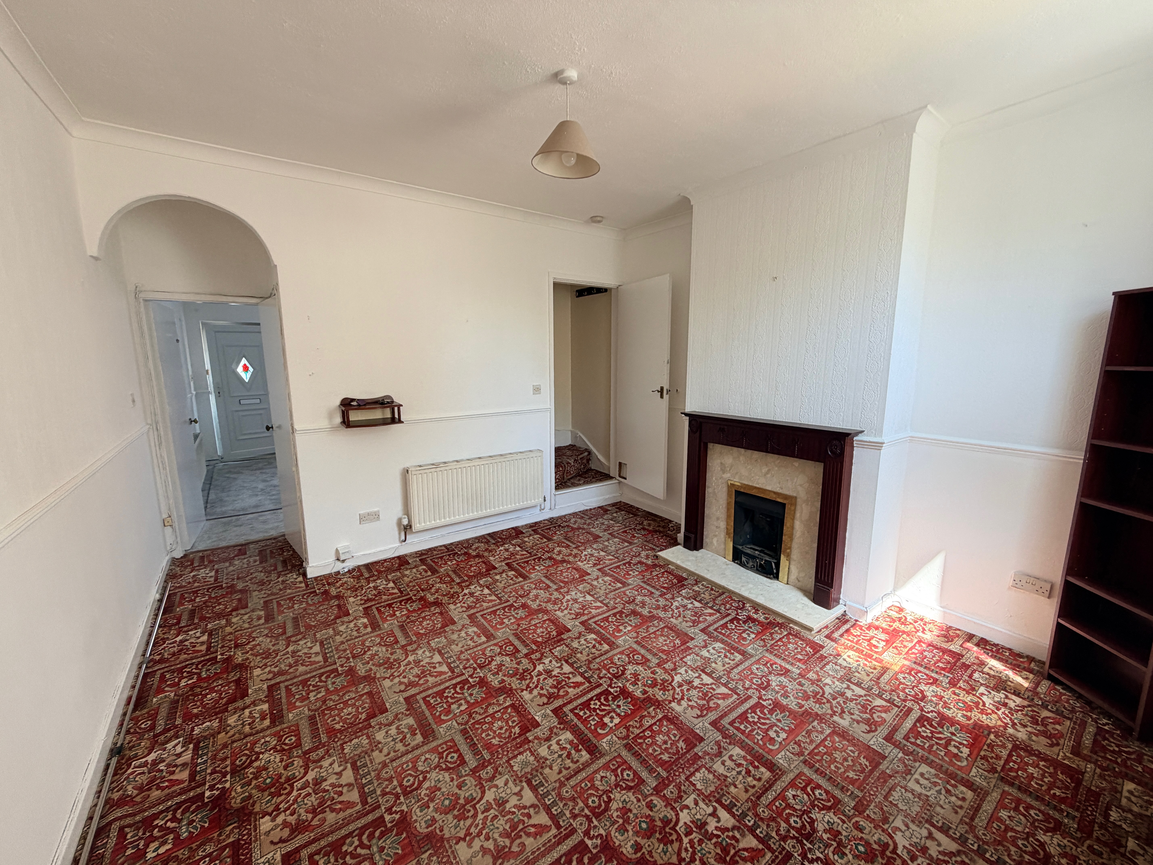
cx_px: 576
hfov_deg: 102.1
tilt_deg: -9.3
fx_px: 466
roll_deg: +0.6
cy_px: 432
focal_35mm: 14
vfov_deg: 85.7
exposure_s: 1/121
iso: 100
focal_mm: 2.22
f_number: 2.2
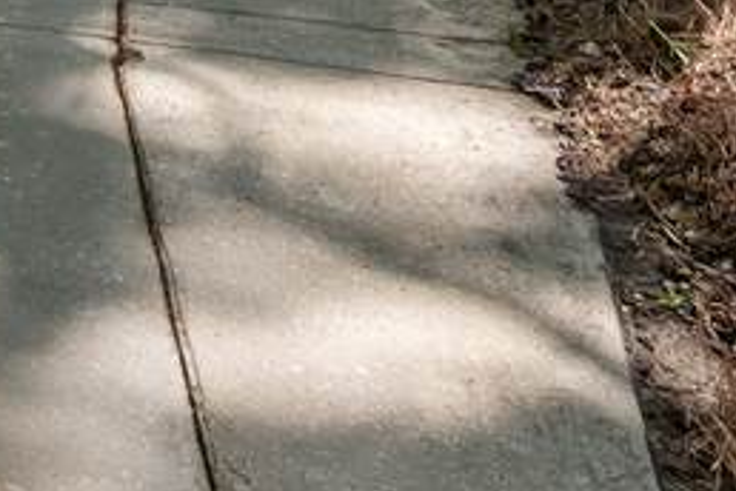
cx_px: -494
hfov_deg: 20.9
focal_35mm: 75
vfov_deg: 13.9
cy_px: -615
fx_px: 1533
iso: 160
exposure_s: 1/250
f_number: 5.6
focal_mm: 10
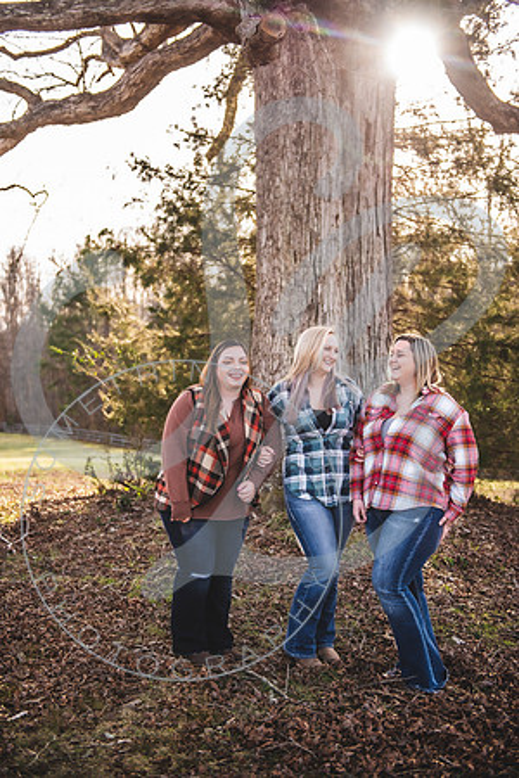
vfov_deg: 46.4
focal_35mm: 42
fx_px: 908
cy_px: 389
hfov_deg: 31.9
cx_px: 260
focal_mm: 42
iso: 100
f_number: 2.8
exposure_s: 1/320
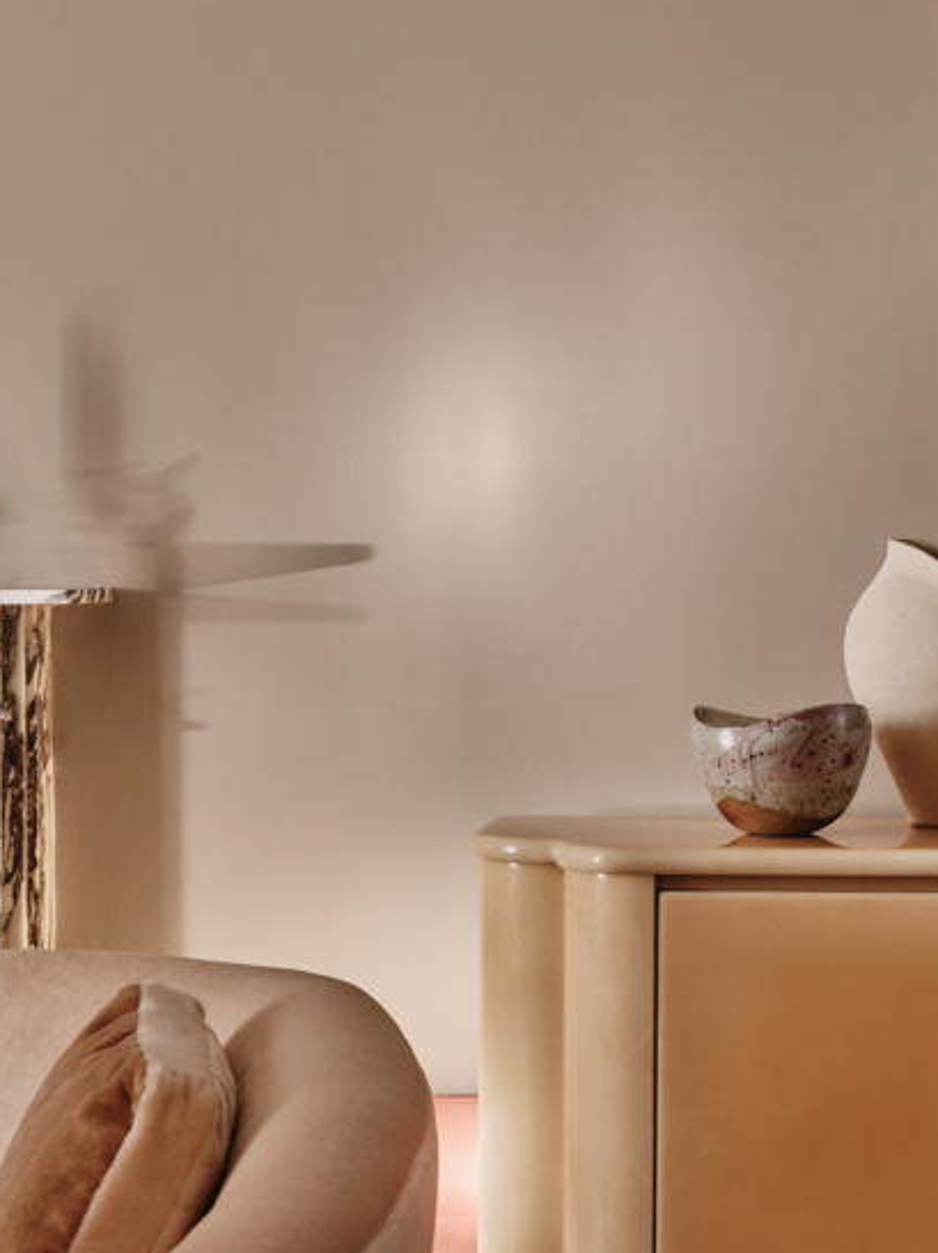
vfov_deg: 21.9
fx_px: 3218
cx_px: 891
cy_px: 350
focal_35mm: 89
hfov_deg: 16.3
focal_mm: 48.2
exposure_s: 1/2
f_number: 9
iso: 100
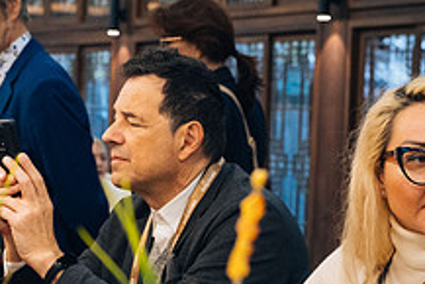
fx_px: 1512
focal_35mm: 128
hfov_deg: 16.0
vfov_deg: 10.7
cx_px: 176
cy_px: 175
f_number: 3.2
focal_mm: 32.1
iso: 1600
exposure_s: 1/250
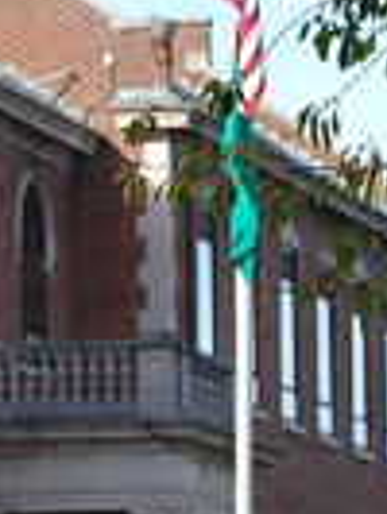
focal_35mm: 448
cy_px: 199
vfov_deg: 4.4
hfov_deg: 3.3
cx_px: -221
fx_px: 6663
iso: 100
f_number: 6.3
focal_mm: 55
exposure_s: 1/160
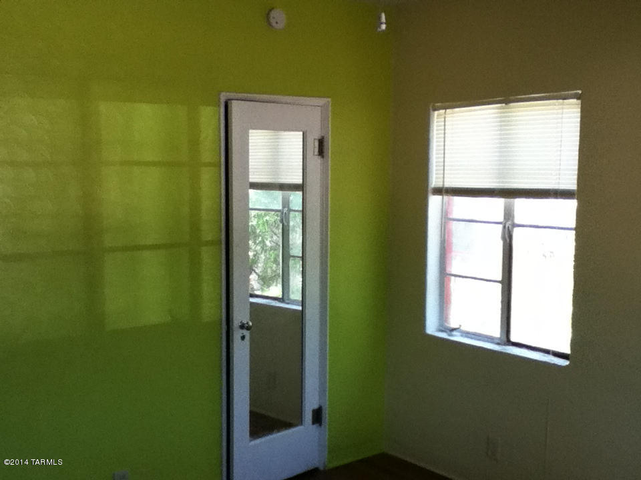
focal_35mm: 32
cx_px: 320
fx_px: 593
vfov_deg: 44.2
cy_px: 240
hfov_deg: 56.8
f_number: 2.4
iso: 160
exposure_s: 1/120
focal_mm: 3.85
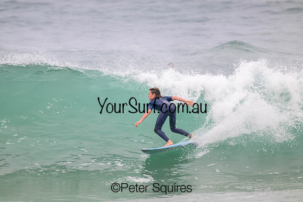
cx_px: 152
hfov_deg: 2.6
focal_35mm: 800
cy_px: 101
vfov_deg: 1.7
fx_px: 6735
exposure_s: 1/2000
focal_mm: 800
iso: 1600
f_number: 11
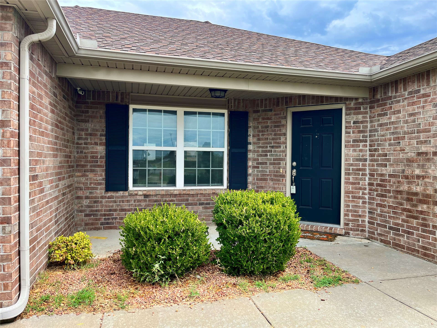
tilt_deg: -1.0
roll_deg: -0.3
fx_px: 328
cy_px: 164
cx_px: 218
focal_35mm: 26
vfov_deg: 53.1
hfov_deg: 67.3
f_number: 1.6
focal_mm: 5.1
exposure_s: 1/967
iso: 50
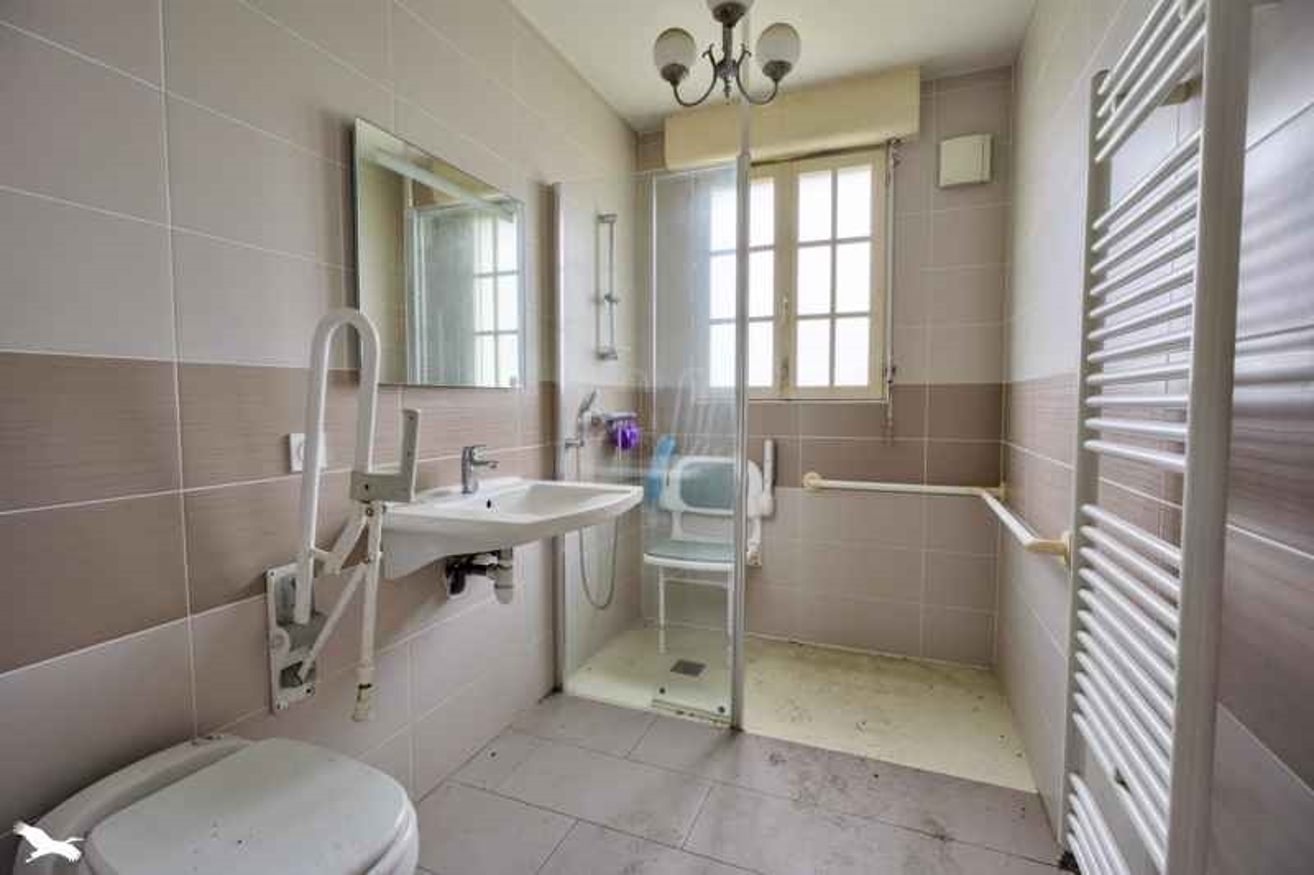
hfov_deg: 96.7
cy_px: 438
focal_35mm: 16
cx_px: 657
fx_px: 584
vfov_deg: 73.7
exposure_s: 1/25
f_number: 8
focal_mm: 16
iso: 800
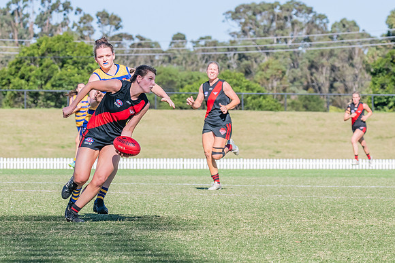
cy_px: 167
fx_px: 3980
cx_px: 97
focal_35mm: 363
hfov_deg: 5.7
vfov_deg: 3.8
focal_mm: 210
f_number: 10
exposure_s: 1/1250
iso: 800
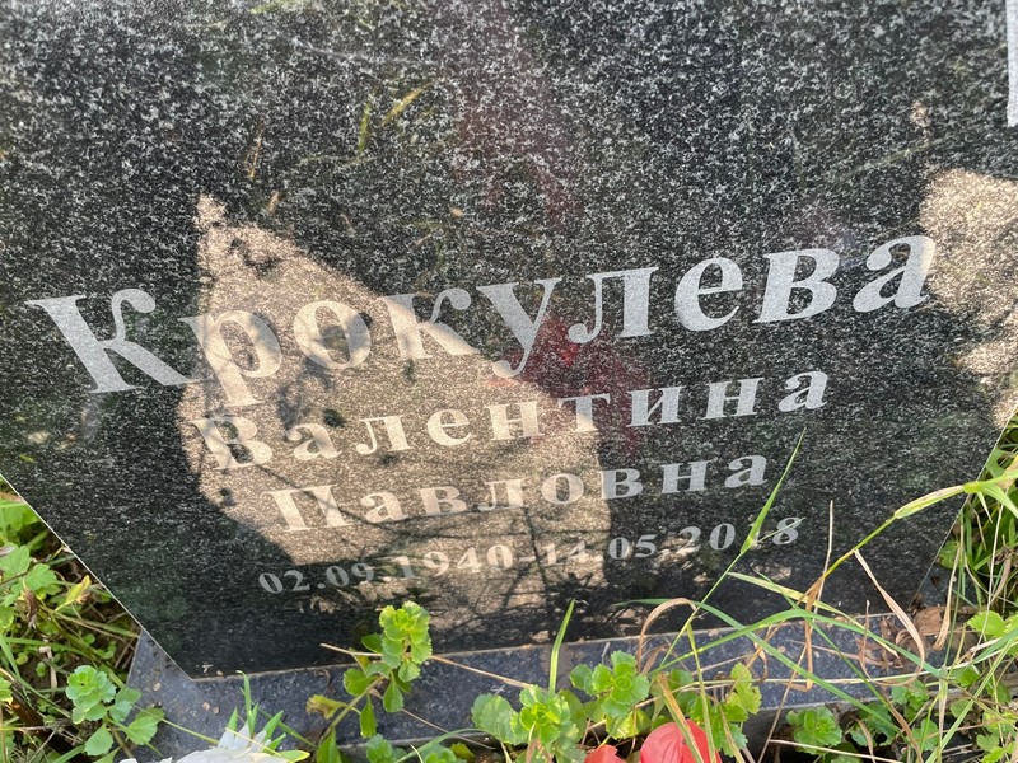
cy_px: 382
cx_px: 509
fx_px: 765
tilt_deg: -47.0
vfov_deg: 53.1
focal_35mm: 26
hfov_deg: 67.3
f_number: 1.6
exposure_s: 1/121
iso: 64
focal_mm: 4.2
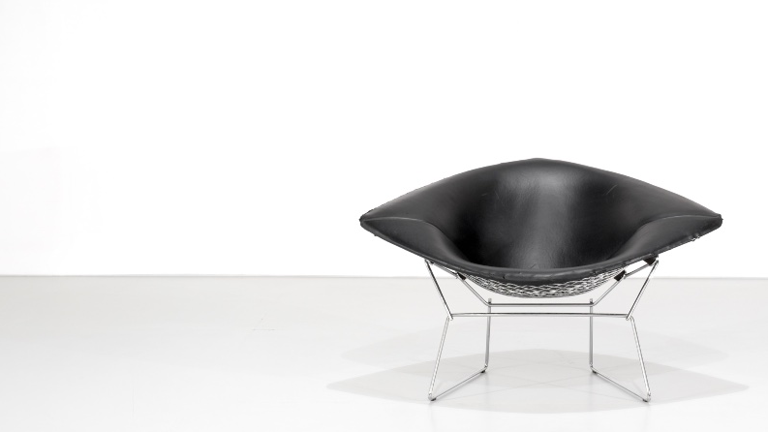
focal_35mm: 84
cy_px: 218
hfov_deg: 25.1
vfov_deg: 14.4
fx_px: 1711
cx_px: 548
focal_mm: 35
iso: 400
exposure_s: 1/14
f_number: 8
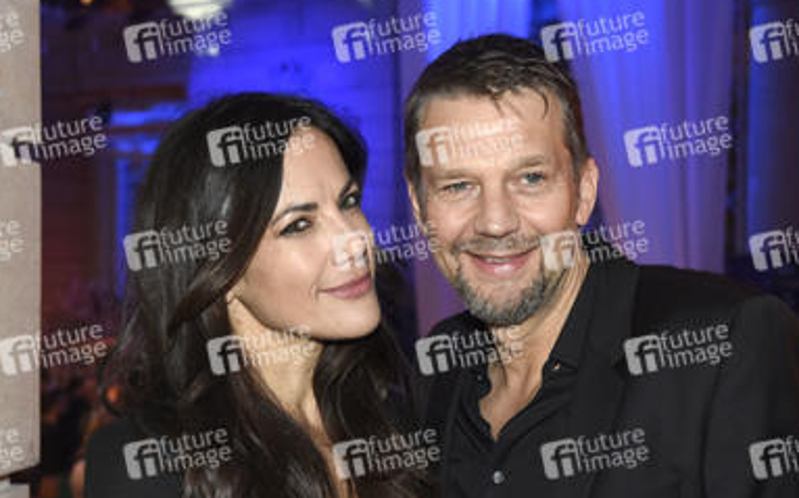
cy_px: 298
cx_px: 414
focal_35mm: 72
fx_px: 1567
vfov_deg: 18.1
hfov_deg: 28.6
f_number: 5
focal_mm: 40
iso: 640
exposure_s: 1/40
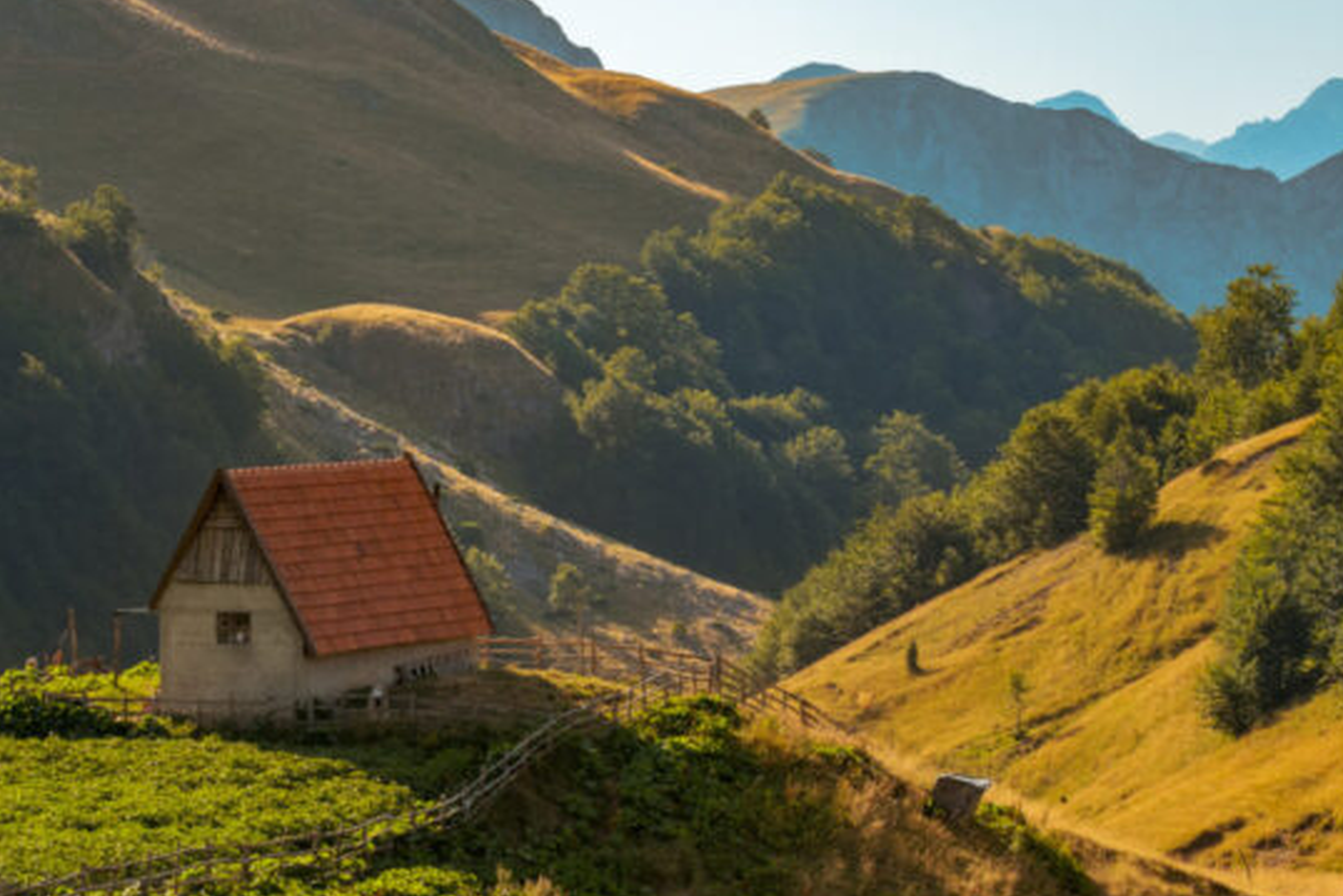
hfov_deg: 19.1
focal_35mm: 107
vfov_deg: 12.8
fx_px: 3993
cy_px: 449
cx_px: 736
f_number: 8
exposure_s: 1/150
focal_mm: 50
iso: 160
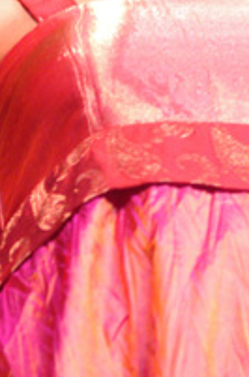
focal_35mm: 170
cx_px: 156
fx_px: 1773
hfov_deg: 8.0
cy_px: 54
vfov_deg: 12.0
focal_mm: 38
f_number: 2.8
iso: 800
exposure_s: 1/125
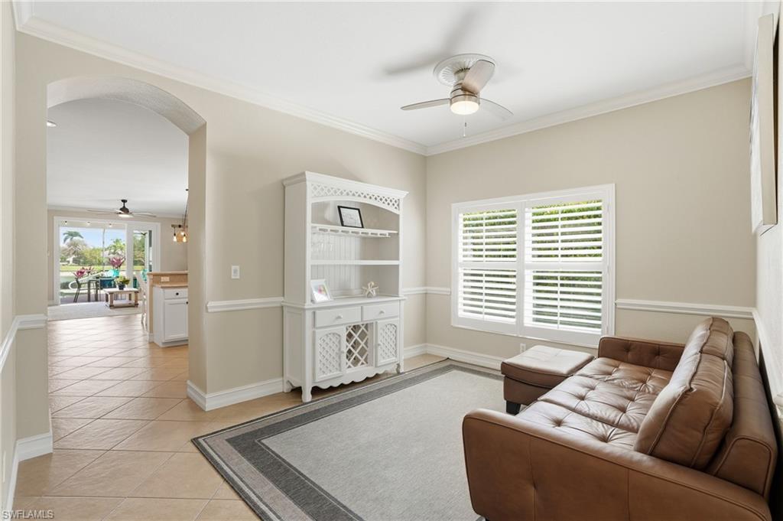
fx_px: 348
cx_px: 392
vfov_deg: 73.7
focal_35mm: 16
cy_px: 260
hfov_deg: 96.8
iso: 400
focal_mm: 16
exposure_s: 1/800
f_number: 9
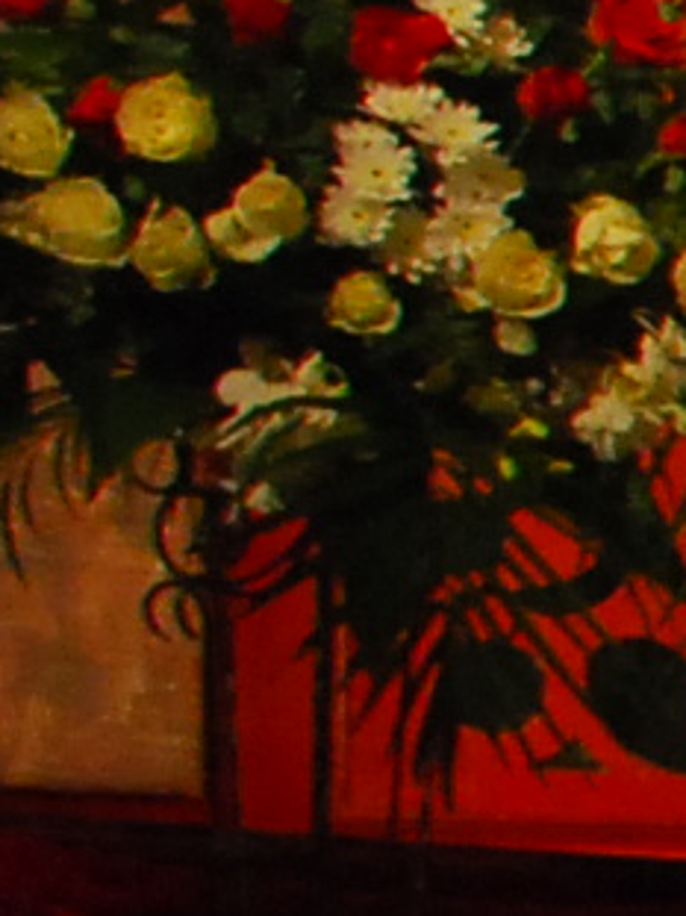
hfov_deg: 4.5
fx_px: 6399
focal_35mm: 242
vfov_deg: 8.1
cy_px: 1199
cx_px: 4184
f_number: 5.6
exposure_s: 1/40
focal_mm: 18
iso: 1000
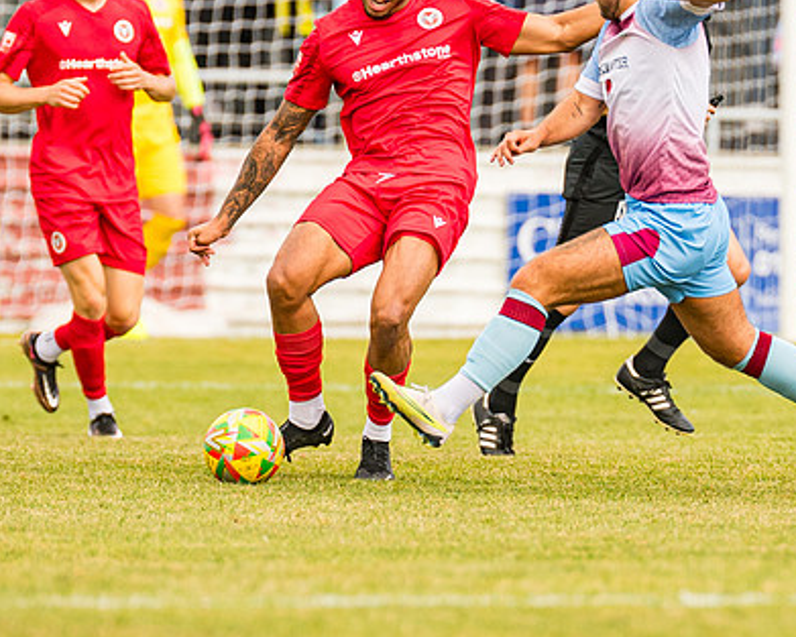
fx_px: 19464
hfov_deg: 2.3
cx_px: 533
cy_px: 204
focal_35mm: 826
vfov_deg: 1.9
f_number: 4
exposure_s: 1/2500
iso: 640
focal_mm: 300
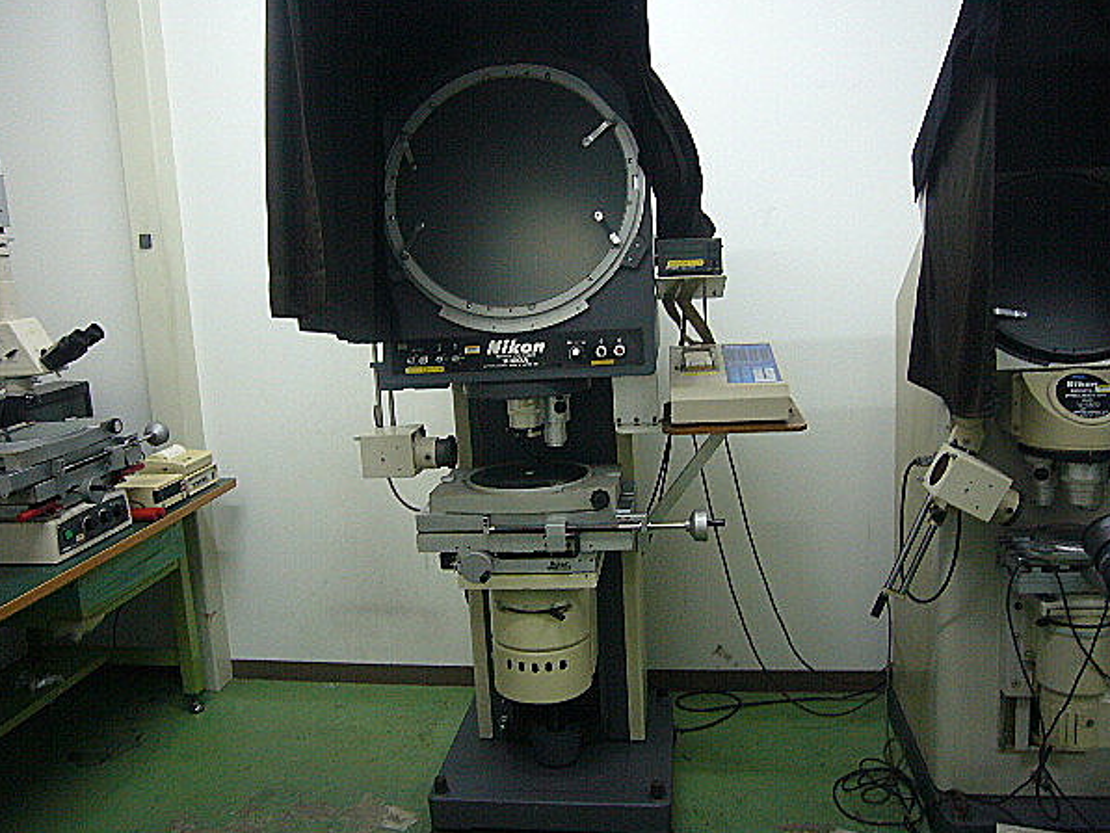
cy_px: 420
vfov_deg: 46.8
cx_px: 521
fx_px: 962
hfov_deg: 59.9
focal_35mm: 30
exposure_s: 1/13
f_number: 2.8
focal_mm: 4.6
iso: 200
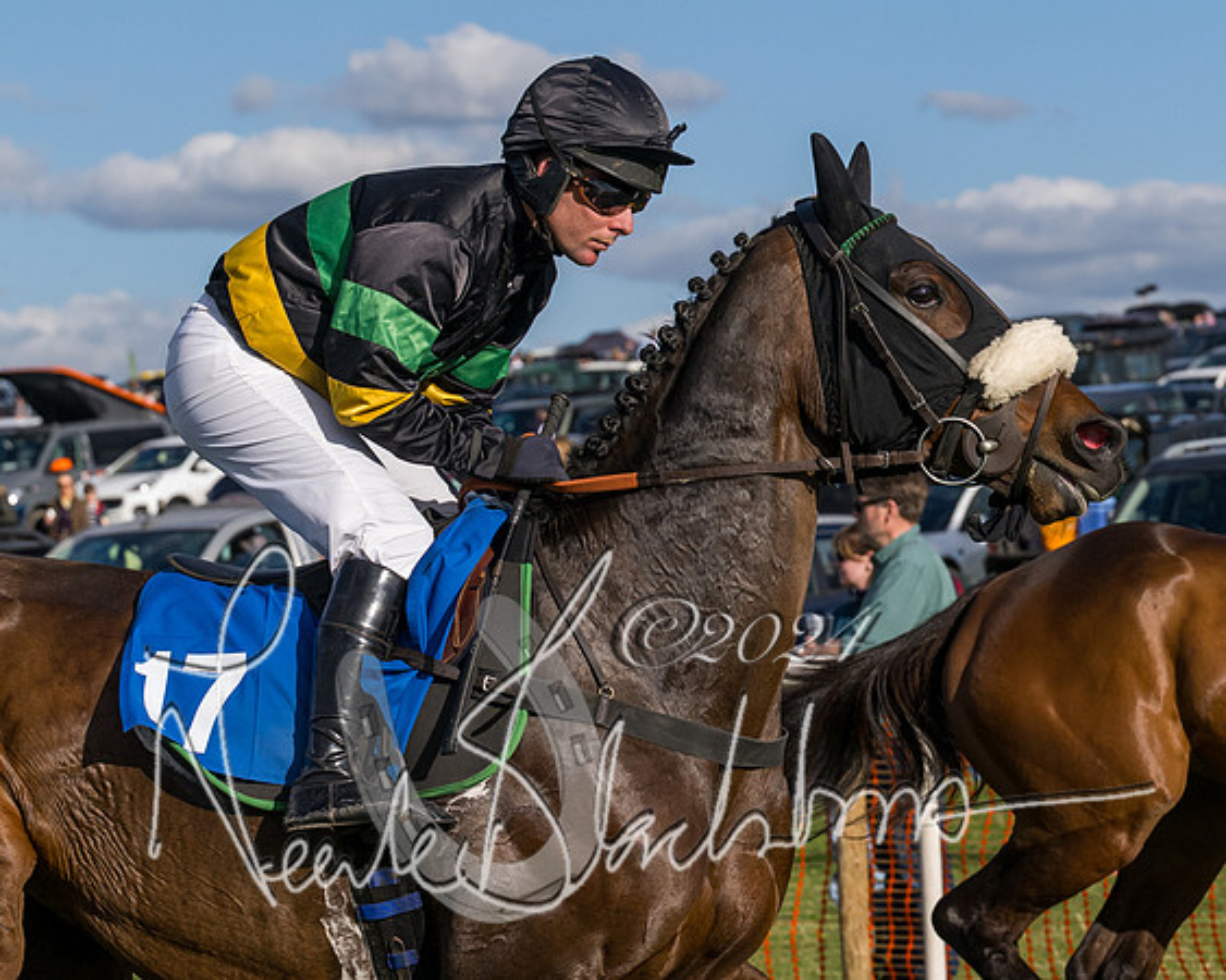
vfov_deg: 9.0
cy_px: 687
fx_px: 6213
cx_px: 665
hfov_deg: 11.3
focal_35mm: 171
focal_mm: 70
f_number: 5
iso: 400
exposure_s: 1/3200
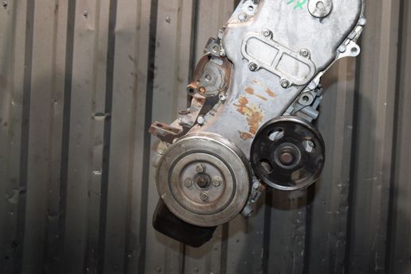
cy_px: 108
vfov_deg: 32.5
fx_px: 468
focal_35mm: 41
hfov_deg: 47.1
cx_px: 248
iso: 1600
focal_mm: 22
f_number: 5.6
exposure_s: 1/60
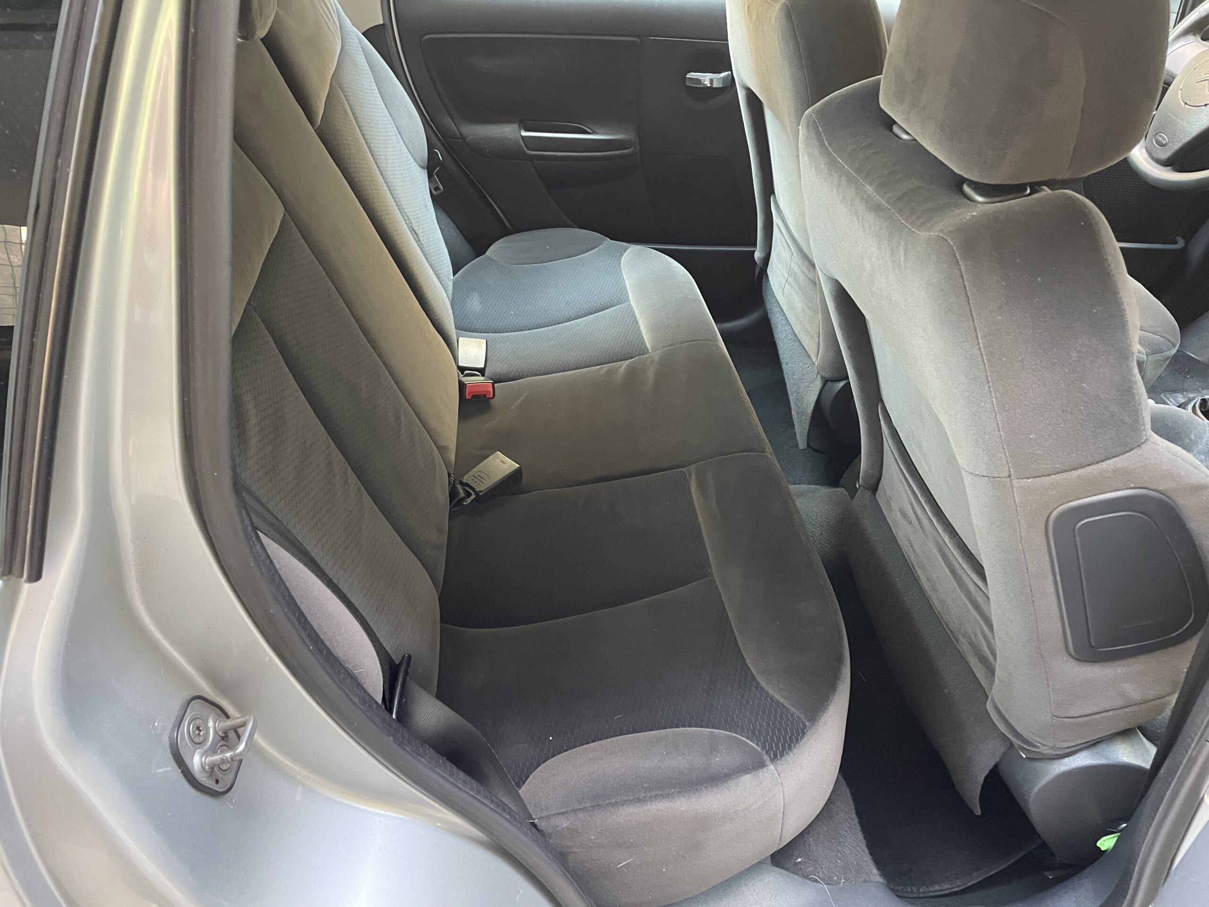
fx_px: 908
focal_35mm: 26
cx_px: 604
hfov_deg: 67.3
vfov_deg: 53.1
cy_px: 454
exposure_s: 1/60
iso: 400
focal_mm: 4.2
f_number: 1.6
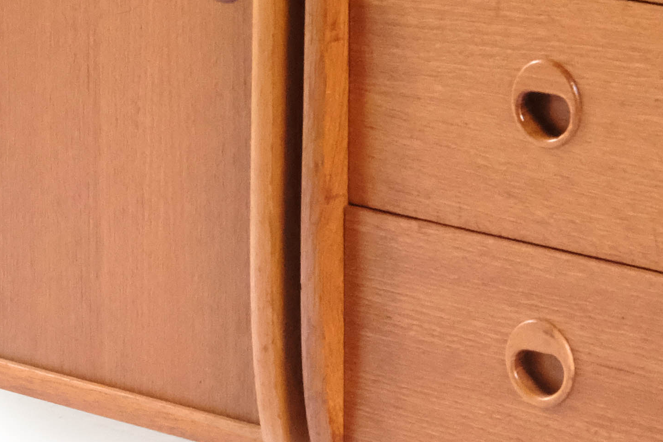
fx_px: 4052
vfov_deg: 6.2
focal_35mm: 220
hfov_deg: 9.3
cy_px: -19
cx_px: 68
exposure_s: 1/125
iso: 6400
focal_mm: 35
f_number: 8
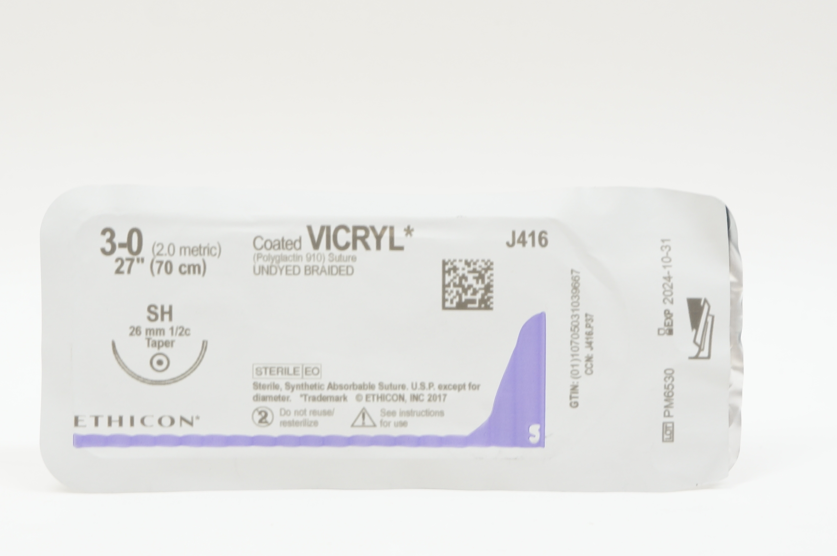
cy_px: 316
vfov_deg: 17.9
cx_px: 381
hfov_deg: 26.7
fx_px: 1765
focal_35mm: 76
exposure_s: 1/40
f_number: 6.3
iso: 400
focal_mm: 34
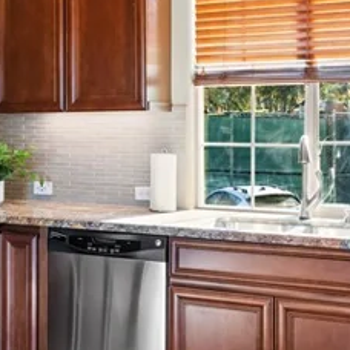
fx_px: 744
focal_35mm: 65
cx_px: 94
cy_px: 122
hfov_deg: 26.2
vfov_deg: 26.4
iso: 320
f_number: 8
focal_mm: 17
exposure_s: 1/80
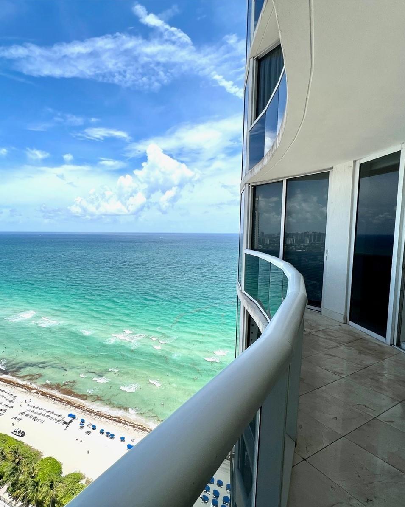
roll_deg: -0.4
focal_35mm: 17
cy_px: 254
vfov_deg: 89.6
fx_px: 255
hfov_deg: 75.5
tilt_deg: -4.6
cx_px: 149
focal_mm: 1.57
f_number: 1.8
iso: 32
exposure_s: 1/1980
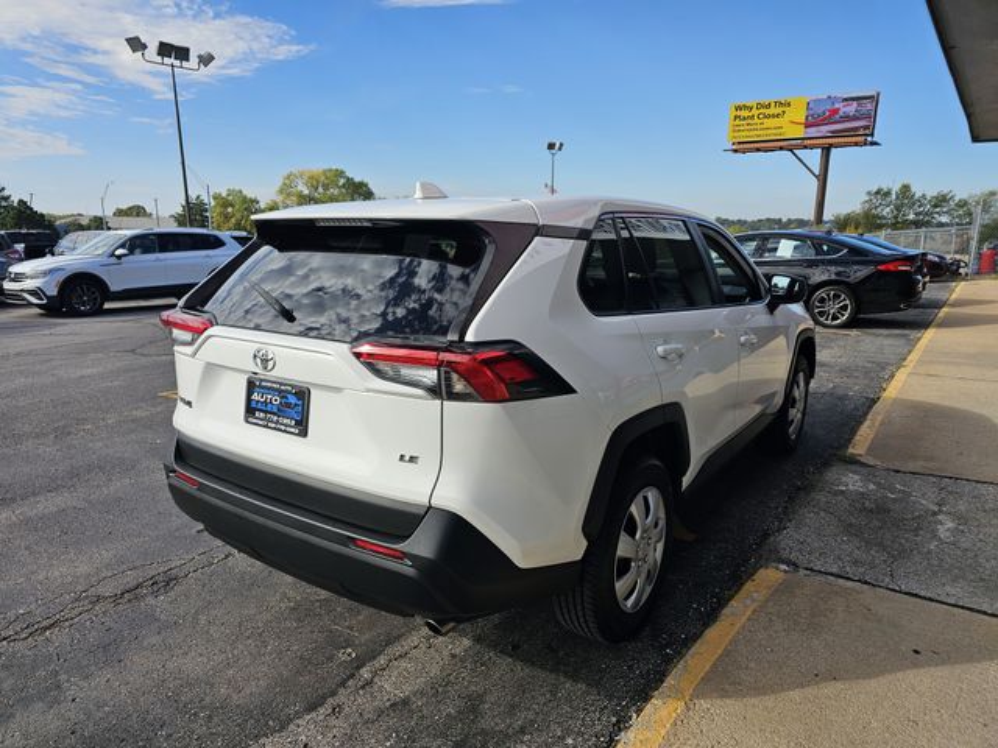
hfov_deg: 73.9
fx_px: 663
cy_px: 374
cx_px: 499
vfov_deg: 58.9
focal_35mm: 23
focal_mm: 6.3
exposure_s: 1/603
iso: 10
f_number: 1.7
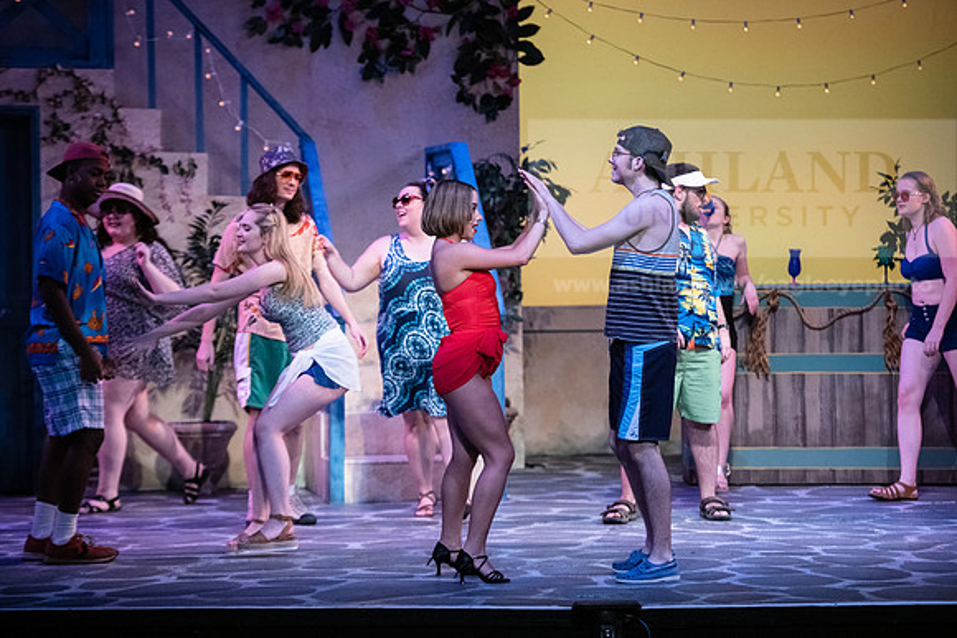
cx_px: 478
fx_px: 3244
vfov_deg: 11.2
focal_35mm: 122
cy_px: 319
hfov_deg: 16.8
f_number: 3.2
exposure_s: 1/500
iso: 3200
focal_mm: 122
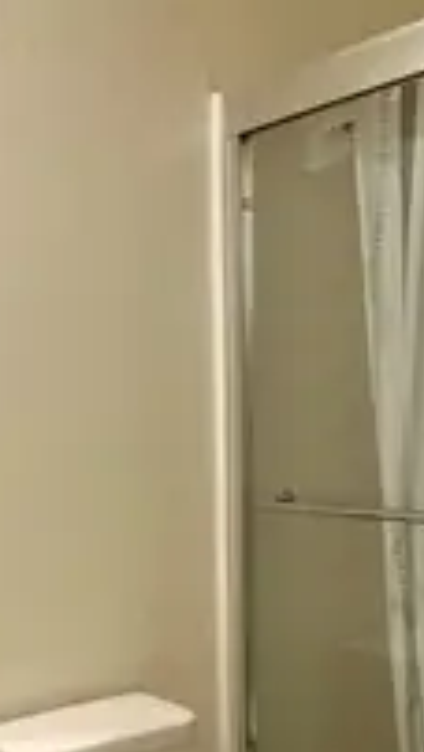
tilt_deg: -15.5
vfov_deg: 35.0
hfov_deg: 20.8
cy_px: 681
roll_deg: +3.9
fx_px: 1116
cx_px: -4
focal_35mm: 56
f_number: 1.6
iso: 100
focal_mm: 5.96
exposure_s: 1/60
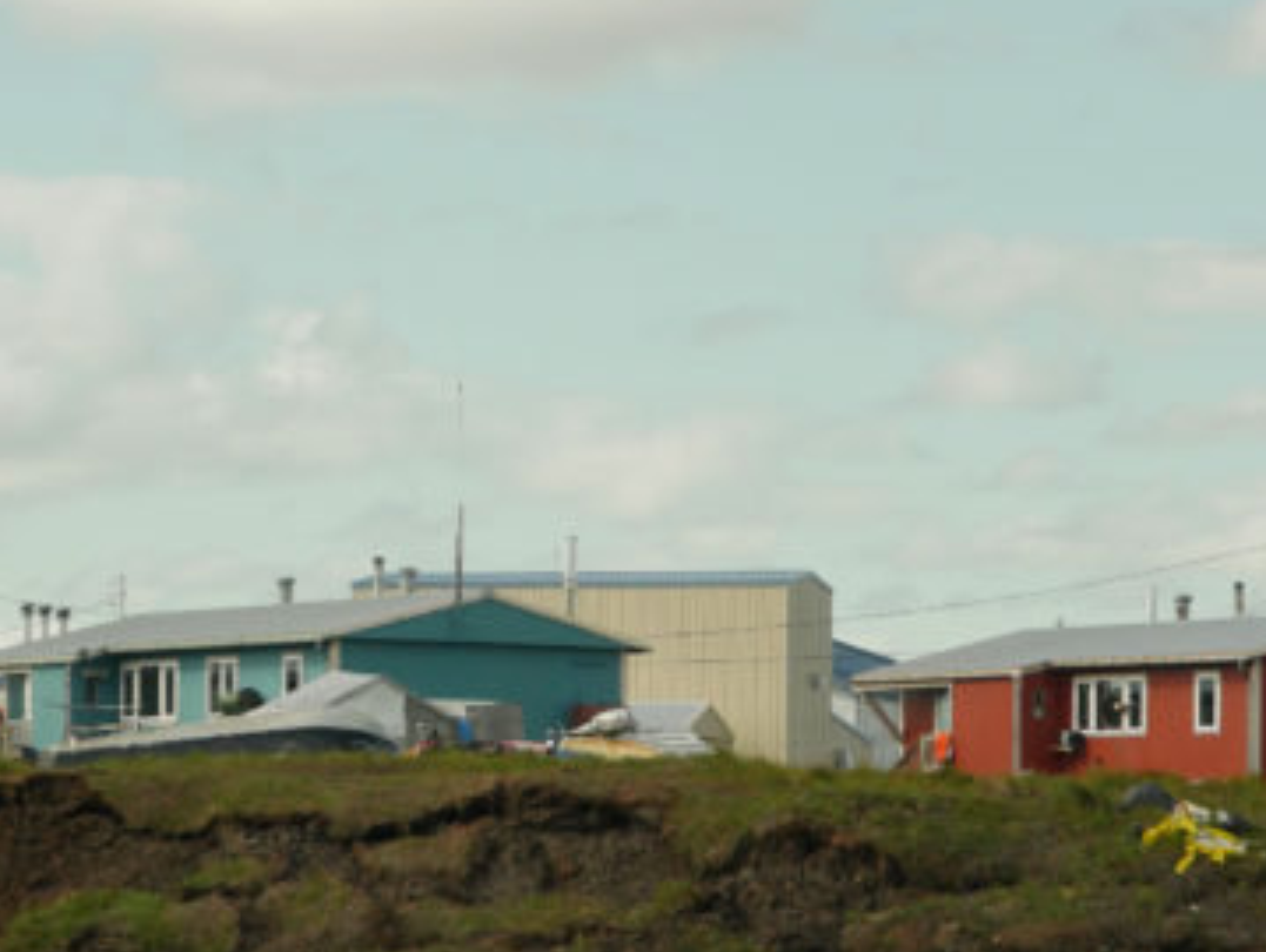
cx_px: 427
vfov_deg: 7.5
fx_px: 7285
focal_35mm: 199
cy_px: 670
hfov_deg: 9.9
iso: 800
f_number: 4.5
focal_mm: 55
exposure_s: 1/500
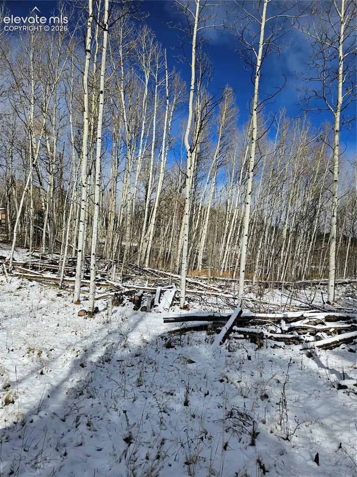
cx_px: 178
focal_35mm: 23
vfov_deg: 73.9
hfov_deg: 58.8
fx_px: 317
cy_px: 238
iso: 25
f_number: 1.8
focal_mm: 5.4
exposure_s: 1/2882
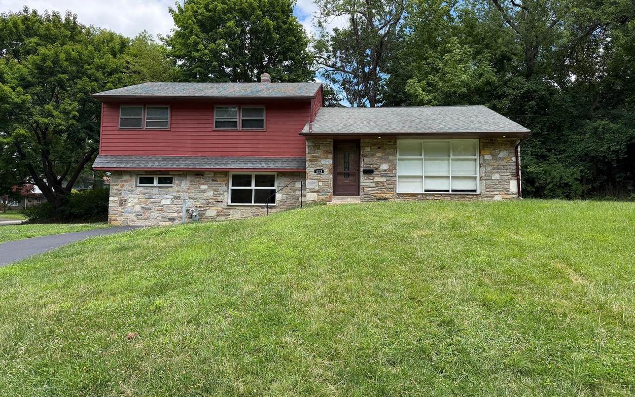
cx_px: 314
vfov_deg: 47.6
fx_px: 450
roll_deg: -0.4
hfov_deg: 70.4
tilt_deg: +5.4
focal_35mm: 26
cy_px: 182
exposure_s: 1/1855
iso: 100
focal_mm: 6.76
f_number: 1.78
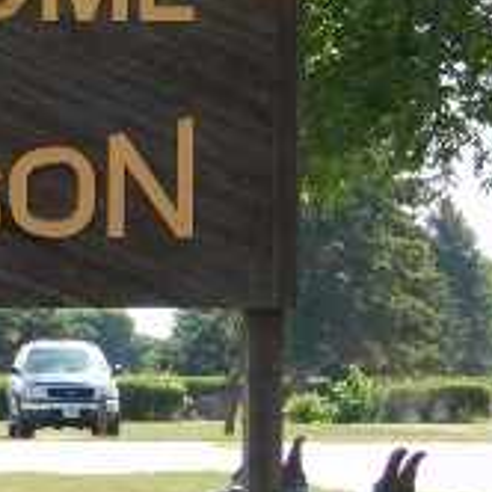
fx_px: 6303
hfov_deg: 4.4
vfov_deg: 4.5
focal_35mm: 392
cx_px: -368
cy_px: 317
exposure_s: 1/250
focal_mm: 20.3
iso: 125
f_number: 4.8
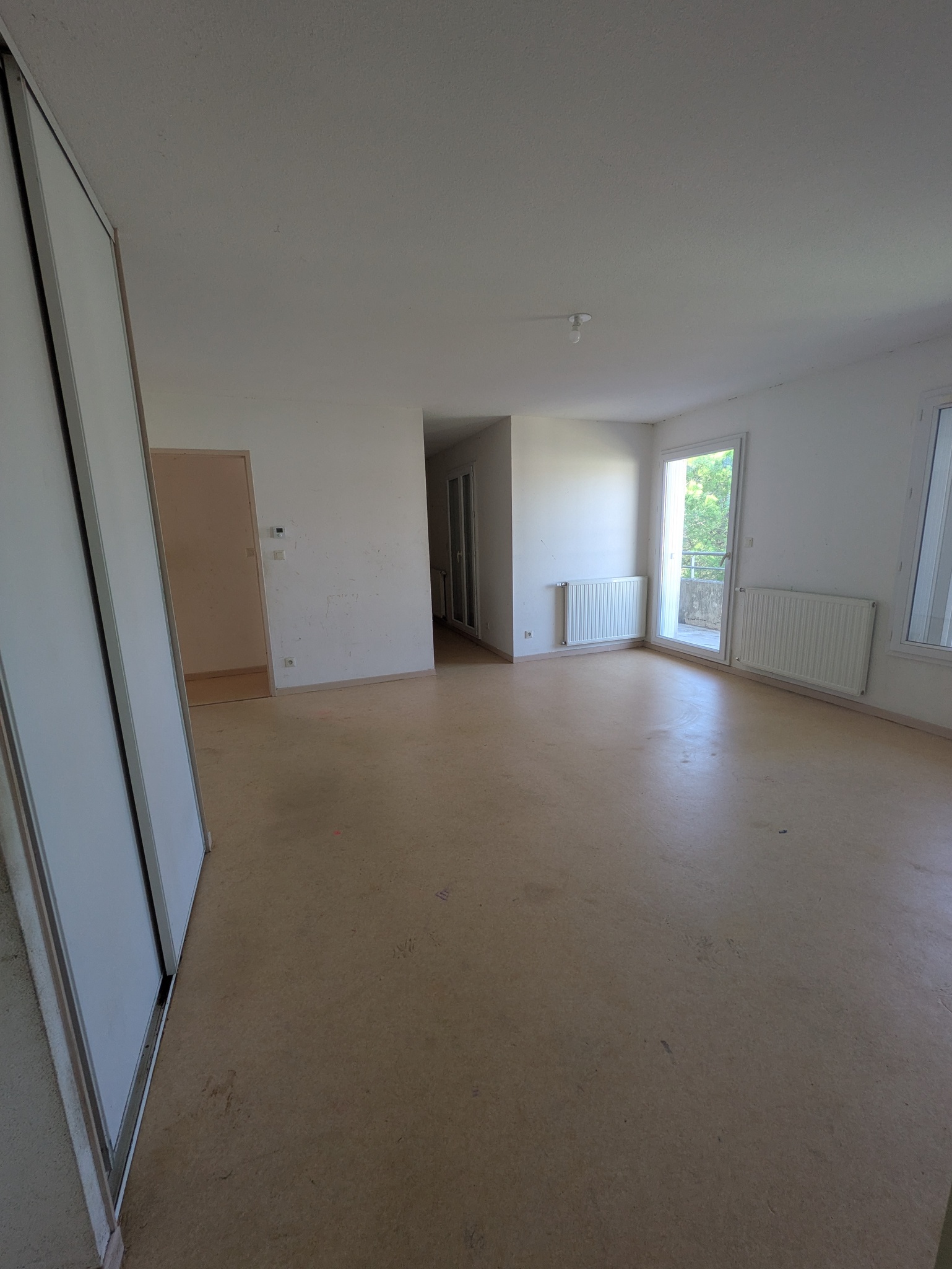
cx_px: 476
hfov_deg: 85.7
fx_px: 513
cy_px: 634
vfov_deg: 102.0
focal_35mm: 14
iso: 69
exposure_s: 1/100
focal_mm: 1.83
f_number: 2.2
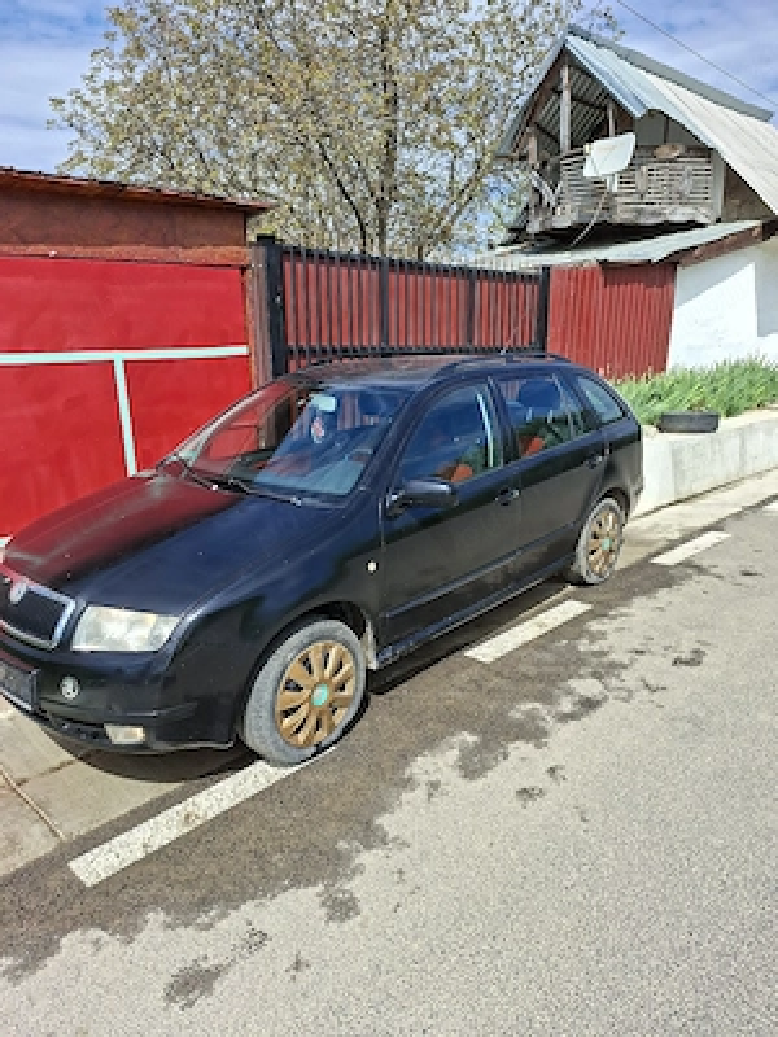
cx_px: 389
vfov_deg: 73.9
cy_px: 518
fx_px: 689
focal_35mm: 23
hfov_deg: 58.9
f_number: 1.8
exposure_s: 1/2500
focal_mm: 5.54
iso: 50
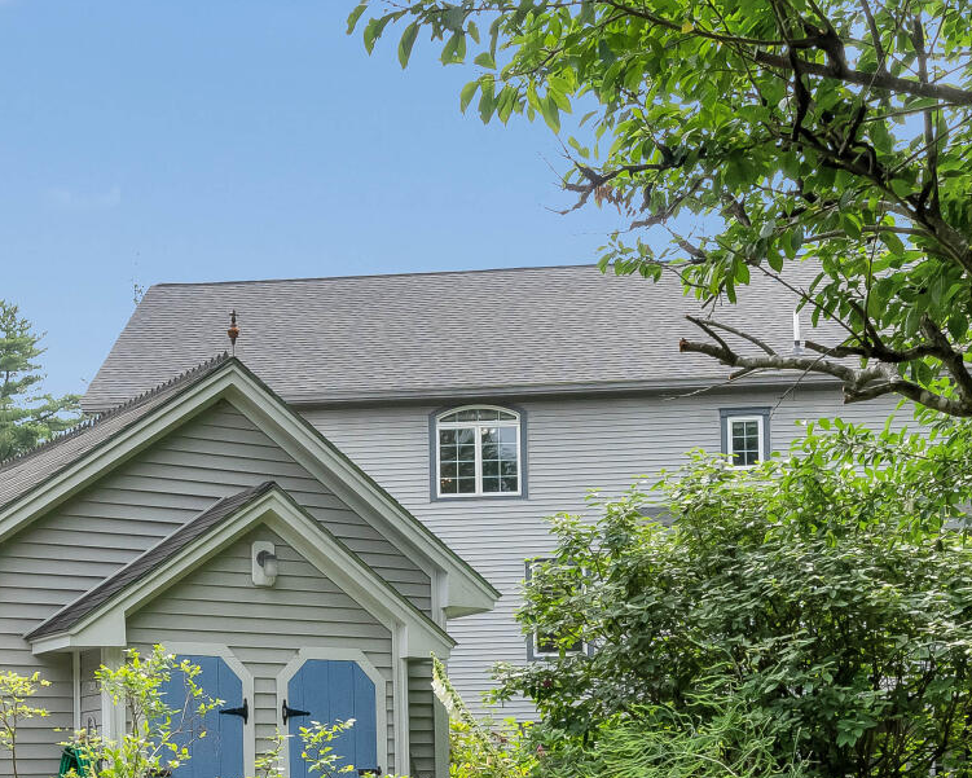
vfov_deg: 24.0
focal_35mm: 60
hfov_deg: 31.4
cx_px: 405
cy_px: 815
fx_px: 1726
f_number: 8
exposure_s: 1/500
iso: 800
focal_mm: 16
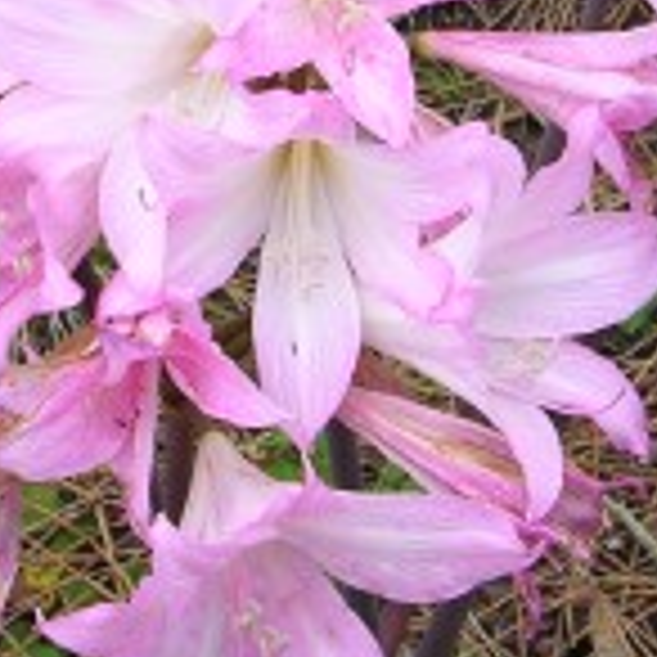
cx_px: 184
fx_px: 3500
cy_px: -18
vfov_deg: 10.6
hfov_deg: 10.7
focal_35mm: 163
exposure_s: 1/47.5
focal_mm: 8.9
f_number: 3.5
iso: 50
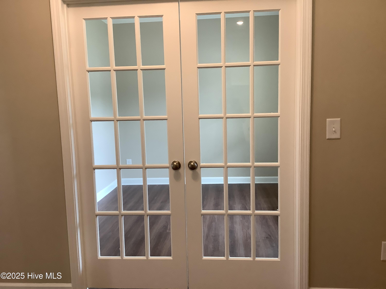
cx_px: 193
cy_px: 144
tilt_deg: -4.2
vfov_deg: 45.4
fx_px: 346
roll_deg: +1.7
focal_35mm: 31
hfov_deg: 58.4
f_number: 2.4
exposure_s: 1/50
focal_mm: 3.3
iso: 160
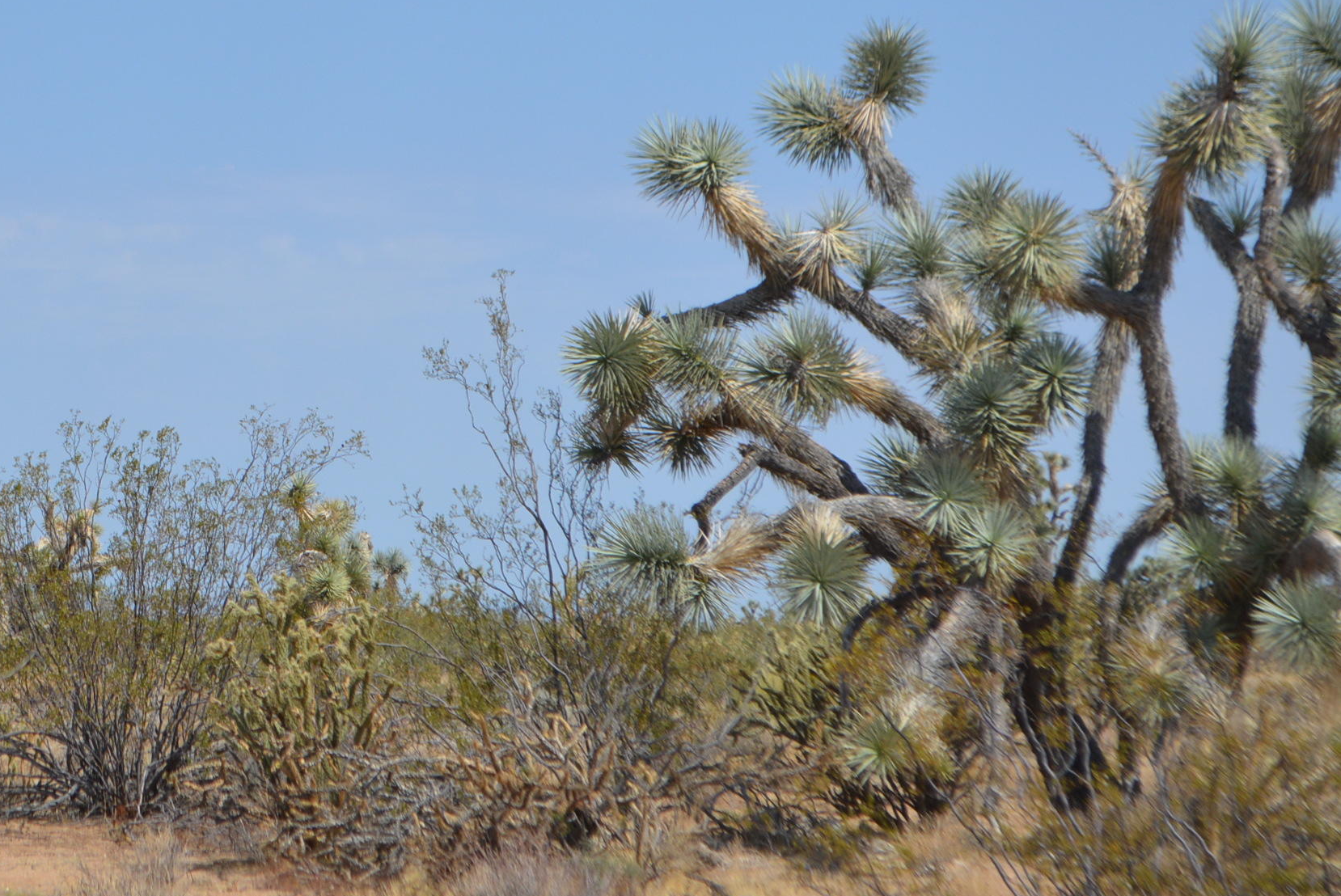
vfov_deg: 9.2
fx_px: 5550
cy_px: 365
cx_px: 141
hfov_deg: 13.7
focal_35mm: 149
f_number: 7.1
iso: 400
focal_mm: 55
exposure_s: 1/2000
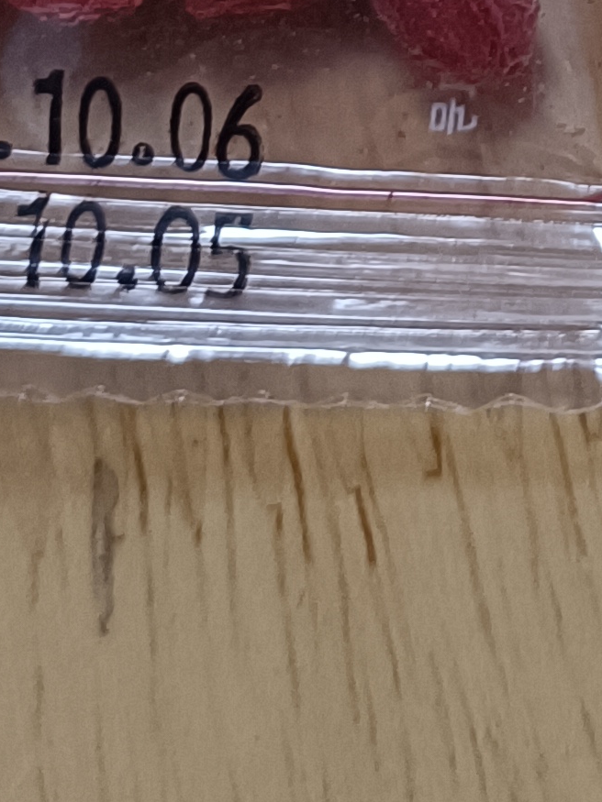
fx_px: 3177
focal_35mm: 137
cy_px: -624
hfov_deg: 10.6
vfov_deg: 13.1
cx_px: 737
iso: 1216
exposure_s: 1/33.3
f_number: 1.8
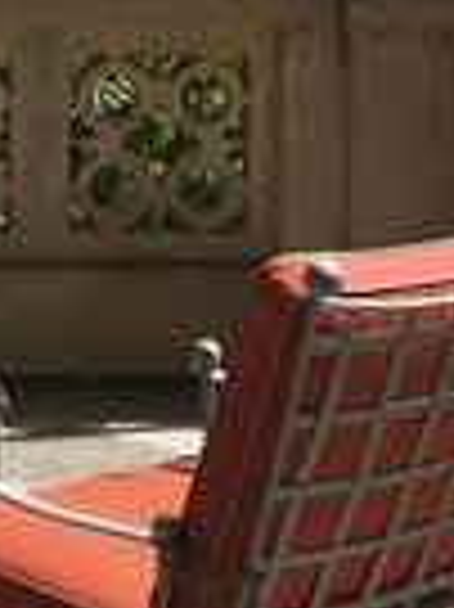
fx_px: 2242
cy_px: -257
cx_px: -315
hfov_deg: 10.9
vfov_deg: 14.5
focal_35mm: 128
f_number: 16
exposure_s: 1/320
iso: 400
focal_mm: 44.9
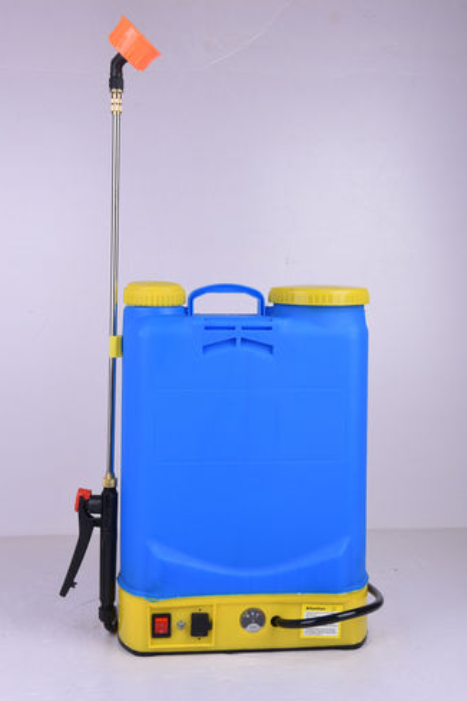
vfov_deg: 40.4
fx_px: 955
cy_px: 355
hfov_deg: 27.5
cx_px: 236
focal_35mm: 49
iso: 320
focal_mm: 48
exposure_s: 1/125
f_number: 10
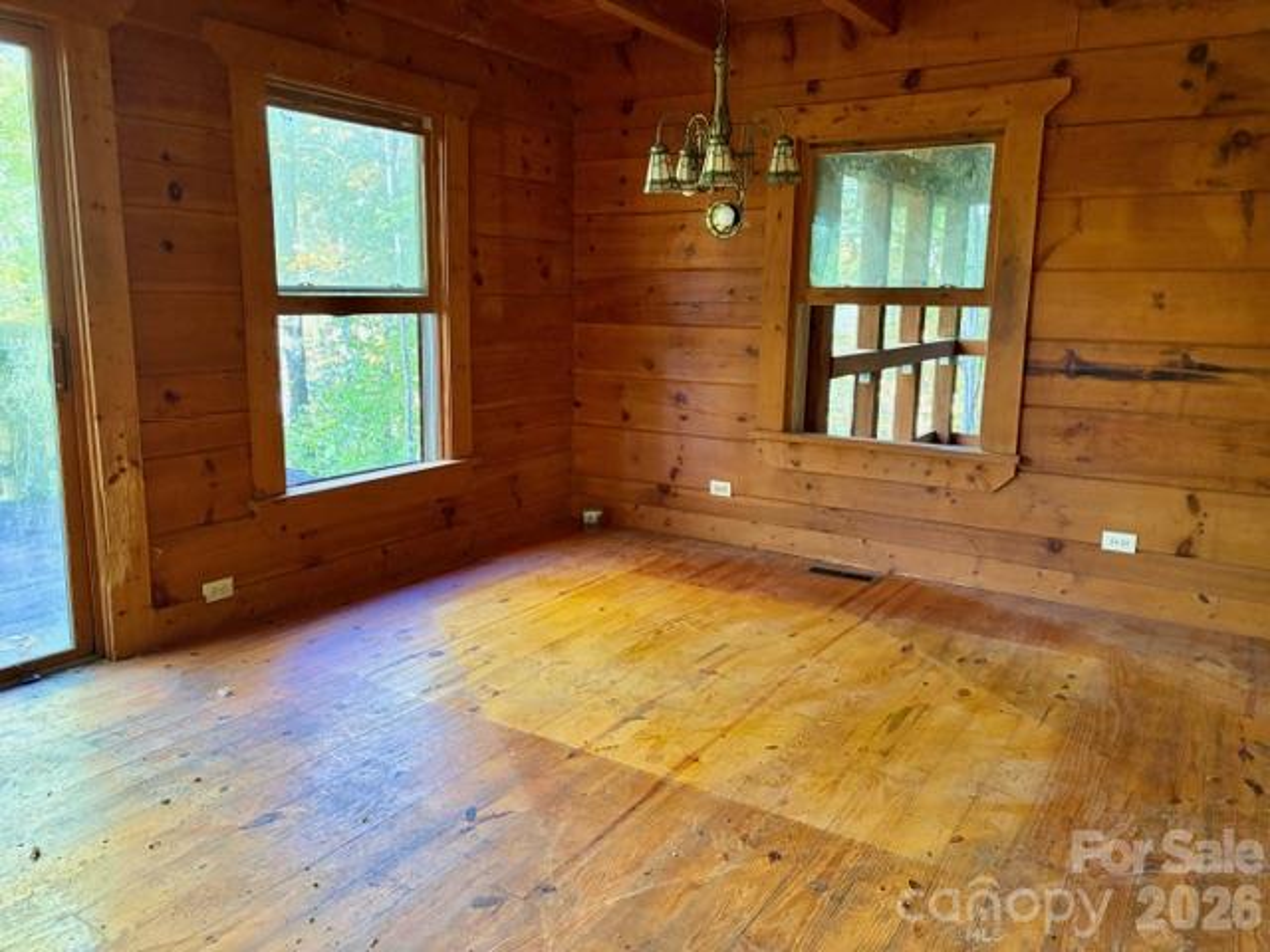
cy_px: 476
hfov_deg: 67.3
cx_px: 635
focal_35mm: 26
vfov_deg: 53.1
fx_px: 954
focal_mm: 5.96
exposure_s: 1/60
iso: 500
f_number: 1.6
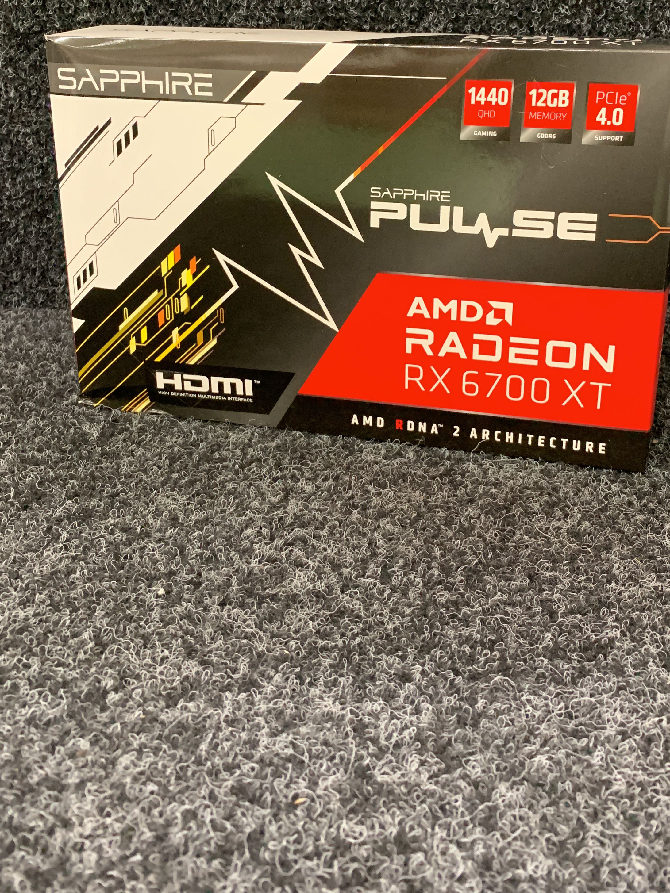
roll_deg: -0.1
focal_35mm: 36
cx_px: 352
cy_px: 283
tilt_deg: -15.3
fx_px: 929
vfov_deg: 50.2
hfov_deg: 39.6
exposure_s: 1/40
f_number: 1.8
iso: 400
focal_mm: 4.25
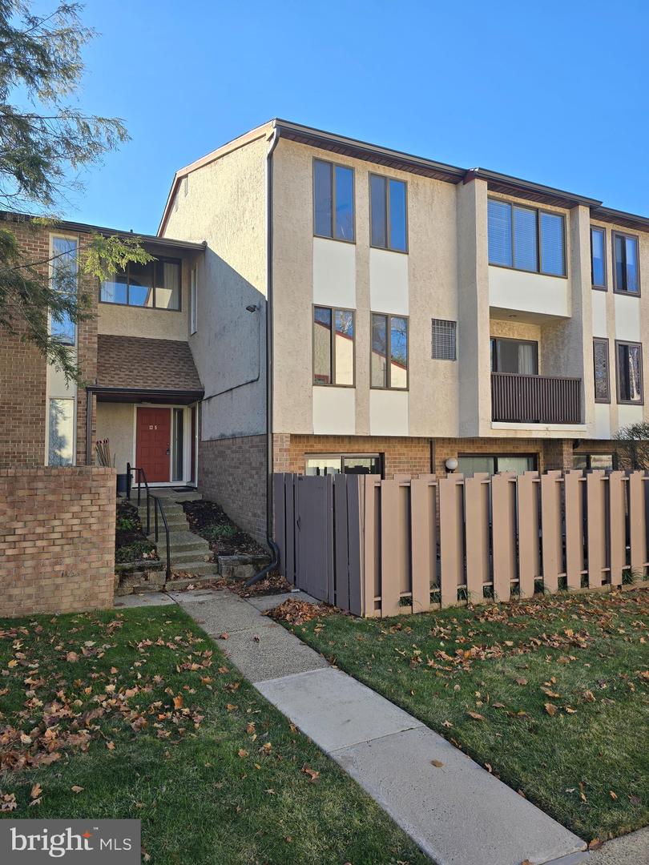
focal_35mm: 23
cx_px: 324
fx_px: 575
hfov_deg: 58.9
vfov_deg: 73.9
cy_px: 432
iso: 12
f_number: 1.7
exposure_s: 1/322
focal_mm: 6.3
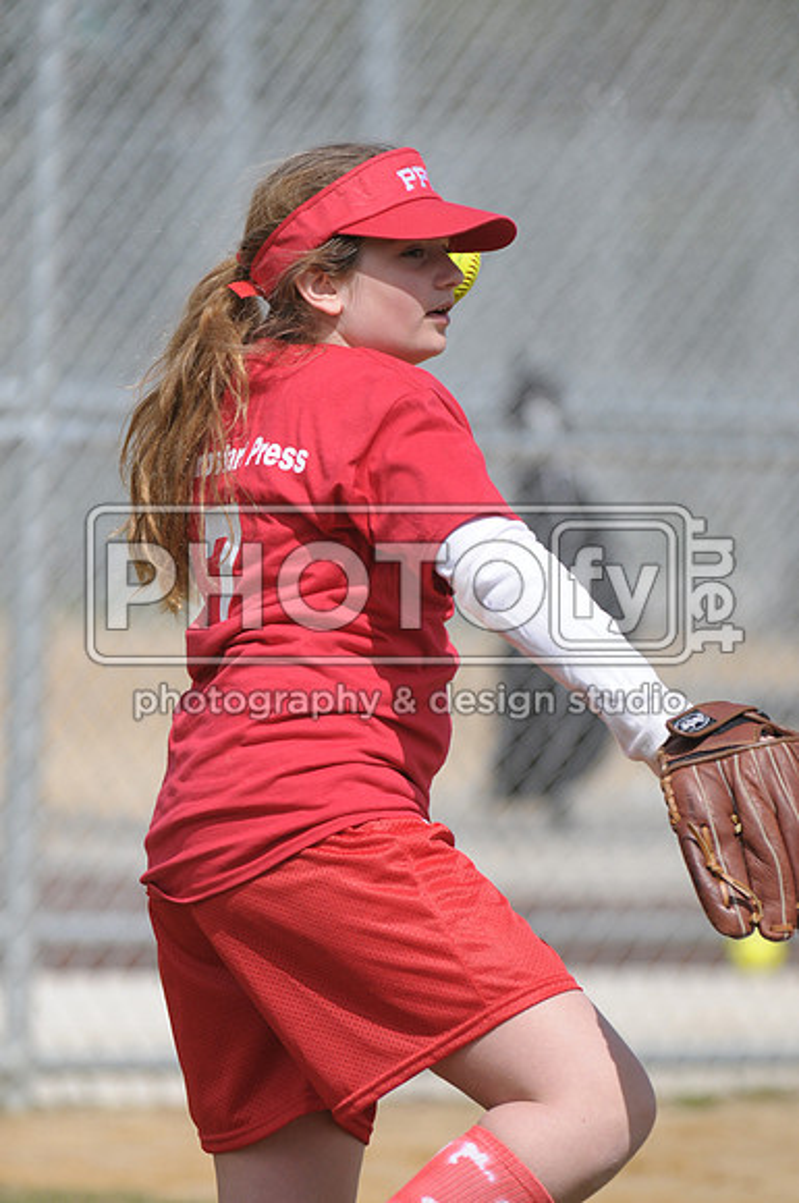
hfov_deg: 3.8
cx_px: 400
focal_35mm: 360
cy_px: 602
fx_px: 12020
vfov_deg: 5.7
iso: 400
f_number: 4
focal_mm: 240
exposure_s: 1/4000
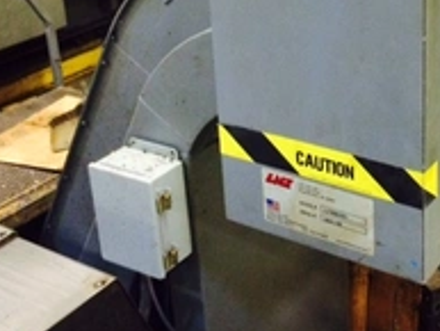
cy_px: 30
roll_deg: +0.3
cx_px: 353
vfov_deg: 23.7
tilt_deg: -22.4
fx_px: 763
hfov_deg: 31.3
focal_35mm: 60
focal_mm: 4.15
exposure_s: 1/30
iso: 320
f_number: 2.2
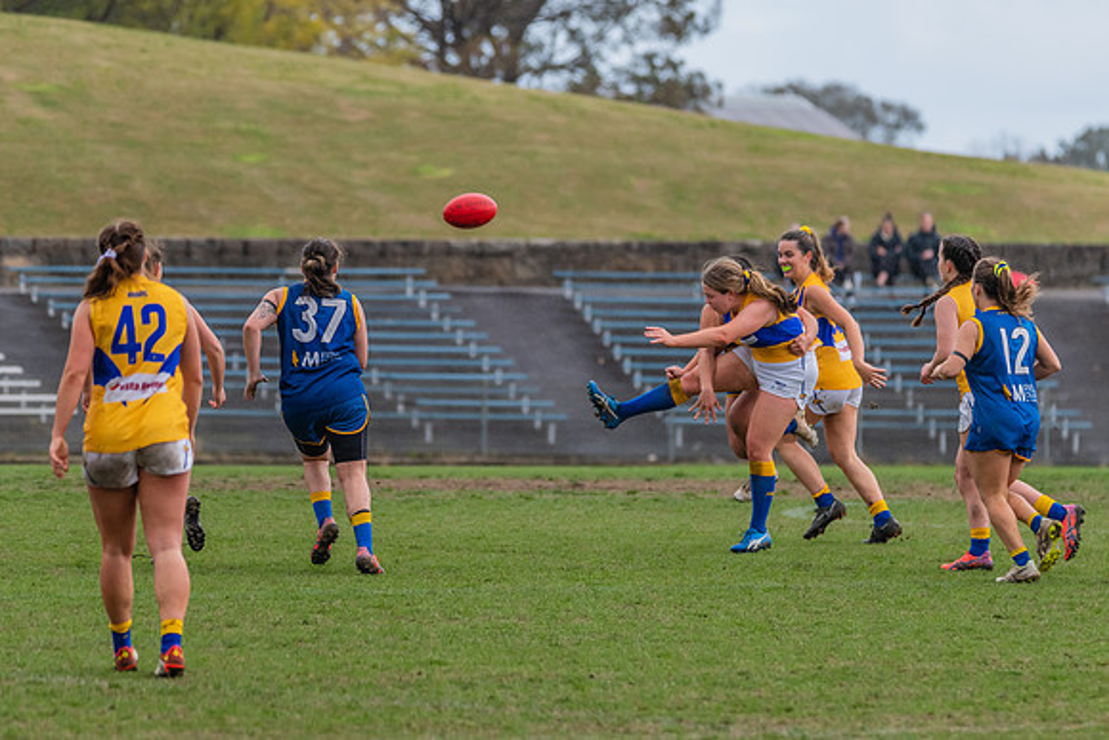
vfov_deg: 3.8
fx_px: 11229
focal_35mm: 364
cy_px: 365
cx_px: 632
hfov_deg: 5.7
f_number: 6
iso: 800
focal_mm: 300
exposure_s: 1/1250
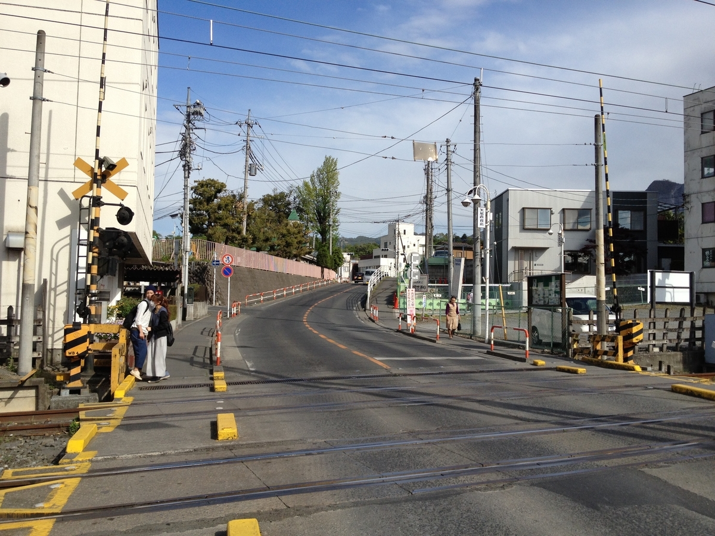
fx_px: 723
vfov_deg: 40.7
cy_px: 268
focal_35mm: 35
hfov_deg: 52.6
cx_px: 358
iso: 64
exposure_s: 1/1783
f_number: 2.4
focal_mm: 4.28
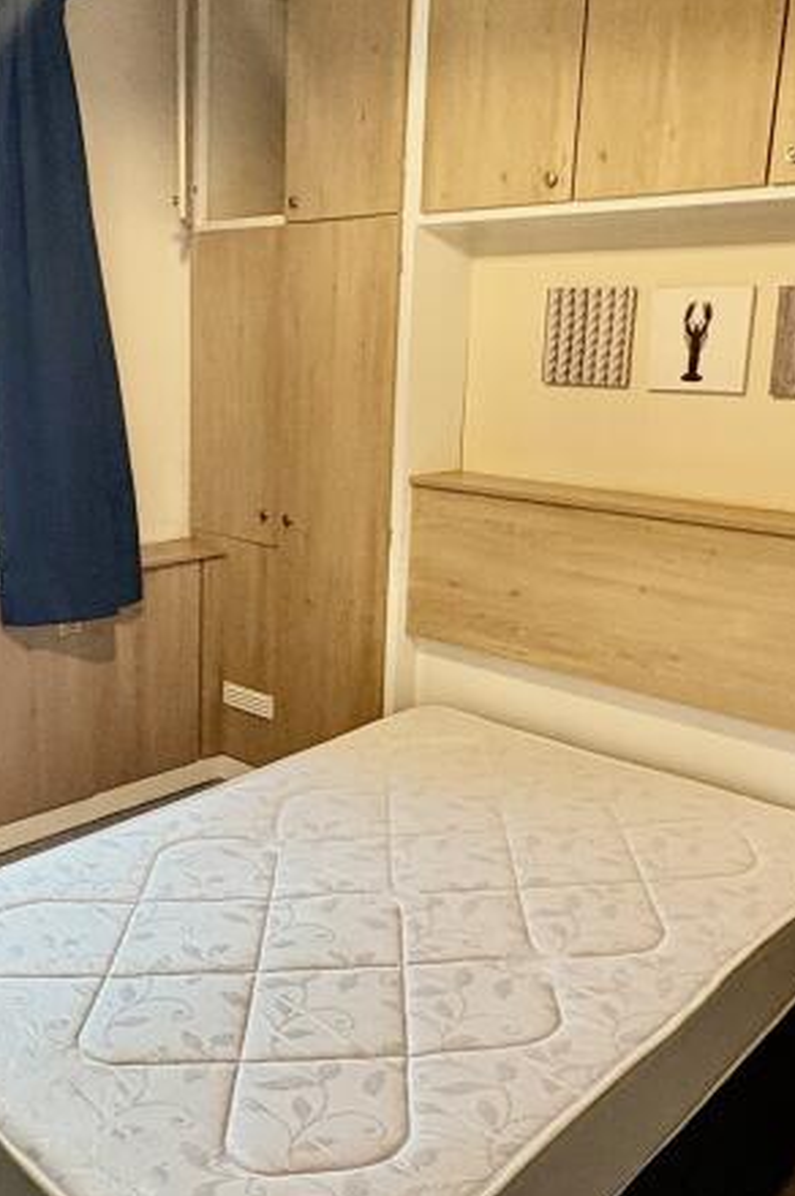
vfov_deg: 55.8
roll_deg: -0.5
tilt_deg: -12.1
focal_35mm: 34
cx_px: 245
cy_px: 599
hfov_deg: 38.2
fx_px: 1128
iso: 250
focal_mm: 2.22
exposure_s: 1/73
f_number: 2.2
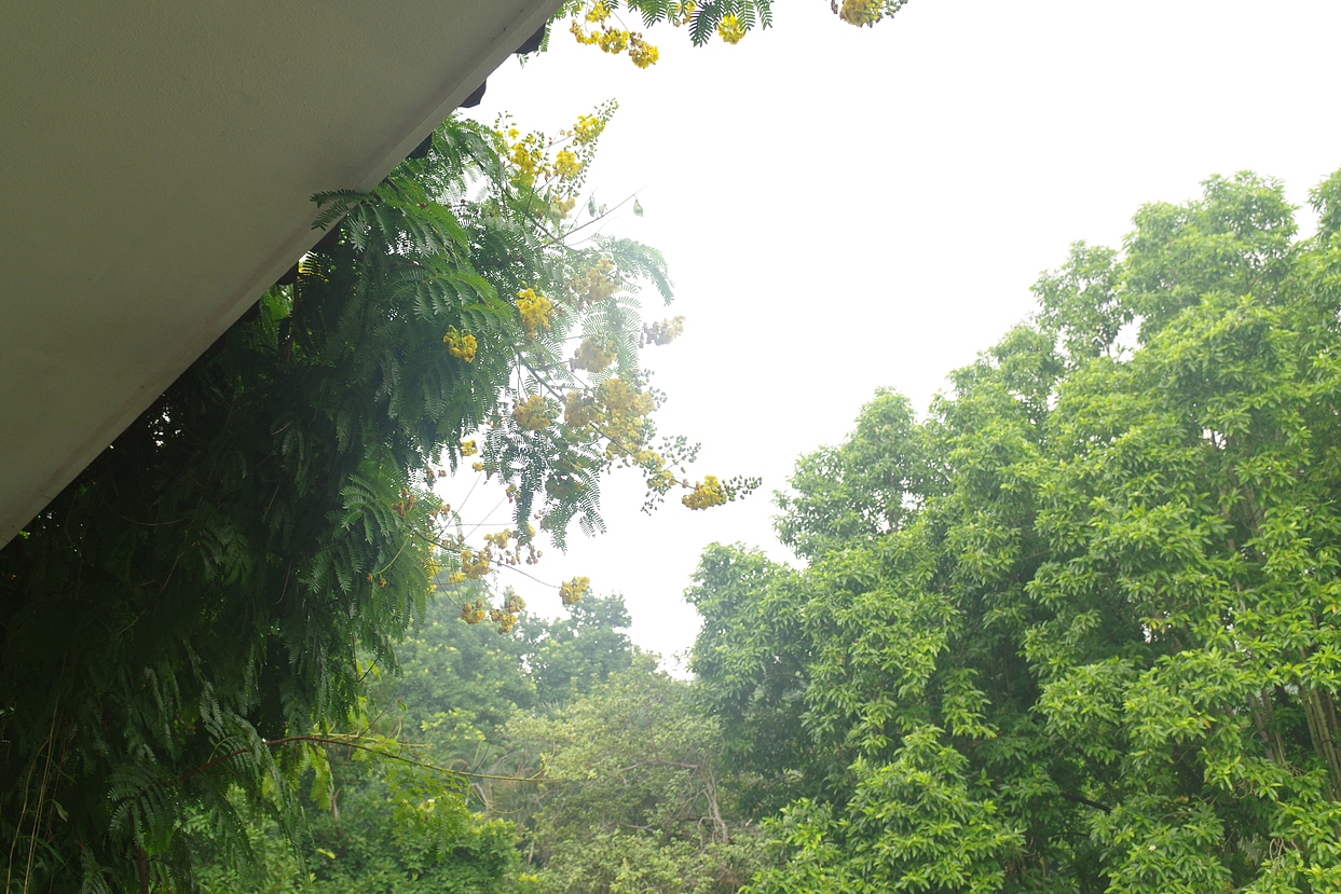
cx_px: 657
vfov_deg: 37.9
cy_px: 446
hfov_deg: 54.4
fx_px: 1304
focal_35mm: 35
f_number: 4.5
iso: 400
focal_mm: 23
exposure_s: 1/30
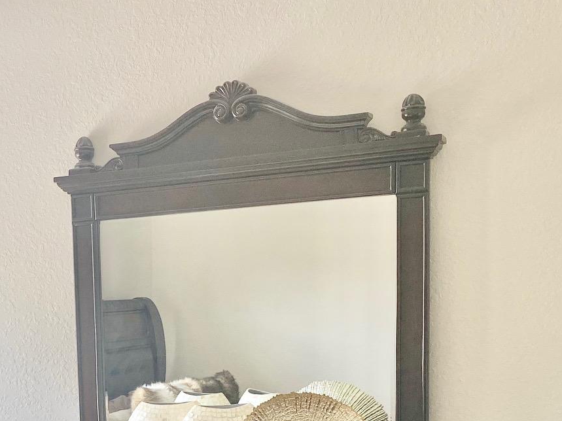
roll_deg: +3.2
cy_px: 440
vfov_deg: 22.9
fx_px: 990
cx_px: 72
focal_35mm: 61
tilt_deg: -7.4
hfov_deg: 30.5
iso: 100
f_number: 1.8
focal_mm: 4.25
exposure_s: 1/122
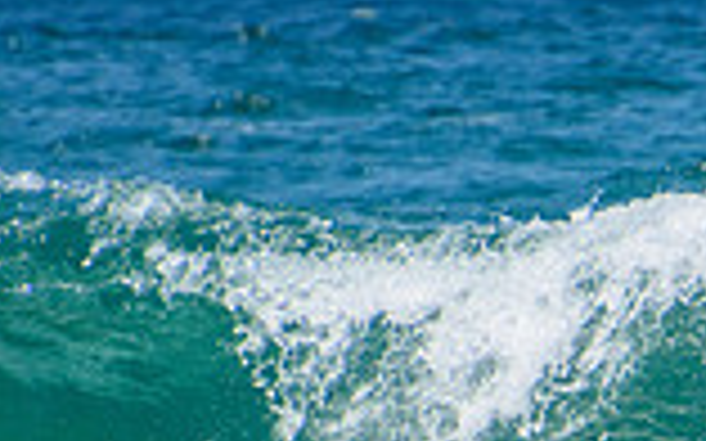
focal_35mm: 2263
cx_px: 1012
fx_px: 43526
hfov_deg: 0.9
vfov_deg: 0.6
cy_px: 601
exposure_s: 1/2000
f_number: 5.6
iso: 320
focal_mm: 400
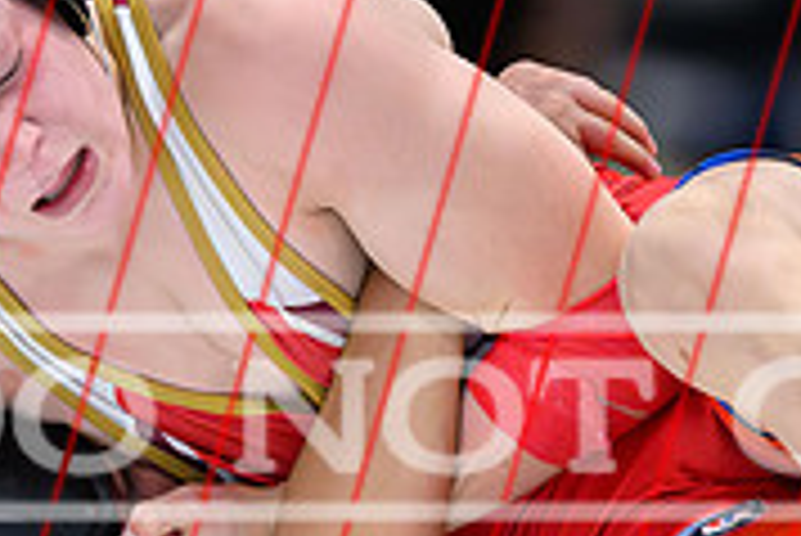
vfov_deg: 1.6
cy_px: 513
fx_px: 19618
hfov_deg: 2.3
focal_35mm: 881
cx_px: 264
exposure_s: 1/800
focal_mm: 200
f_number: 2.8
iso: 10000
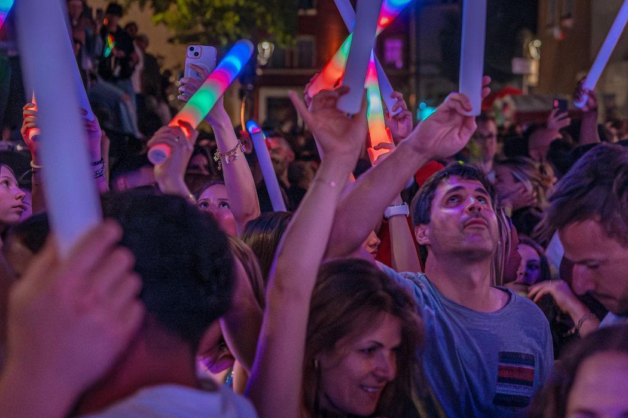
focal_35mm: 64
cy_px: 77
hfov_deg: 30.7
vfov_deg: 21.0
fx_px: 1116
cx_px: 501
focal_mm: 35
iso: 4000
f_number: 2
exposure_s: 1/160
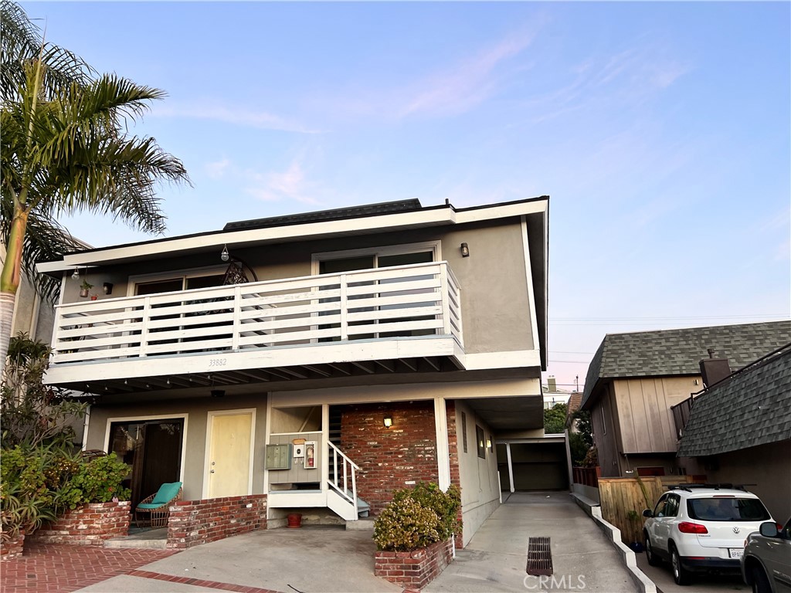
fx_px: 594
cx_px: 396
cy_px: 296
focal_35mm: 26
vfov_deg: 53.1
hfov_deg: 67.3
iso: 100
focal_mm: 5.7
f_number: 1.5
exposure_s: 1/121
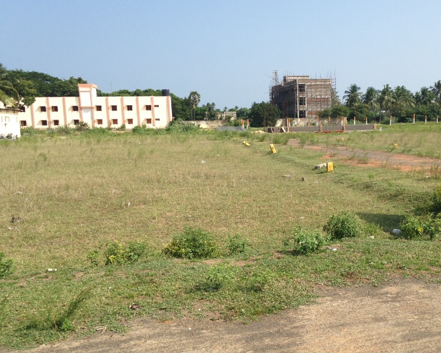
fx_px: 561
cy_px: 194
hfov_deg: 42.4
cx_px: 289
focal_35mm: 43
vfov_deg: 34.9
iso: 50
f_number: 2.4
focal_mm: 4.12
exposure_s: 1/1466
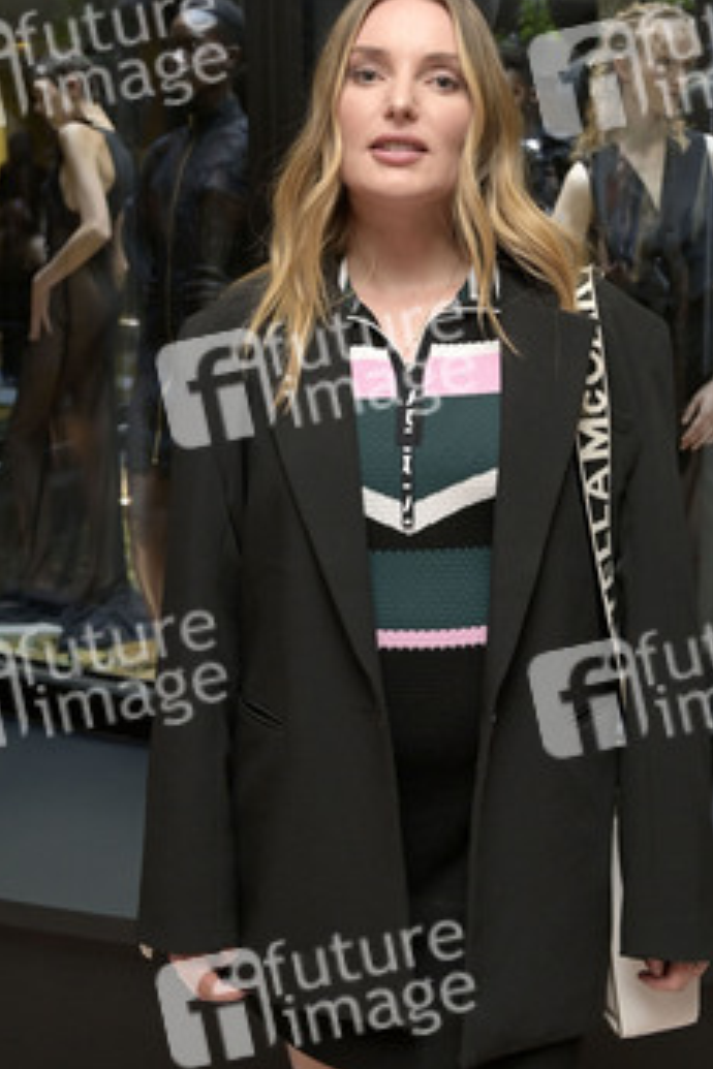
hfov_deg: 30.5
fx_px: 1307
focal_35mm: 44
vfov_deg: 44.5
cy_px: 530
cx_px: 406
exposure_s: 1/160
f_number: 5.6
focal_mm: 38
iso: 2500
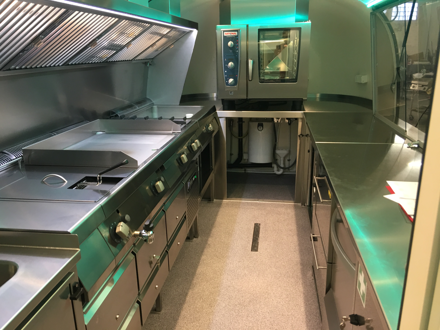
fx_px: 369
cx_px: 220
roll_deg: -0.4
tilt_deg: -17.0
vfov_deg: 48.2
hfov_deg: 61.7
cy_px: 165
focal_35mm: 29
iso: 50
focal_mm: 4.15
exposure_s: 1/17
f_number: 2.2
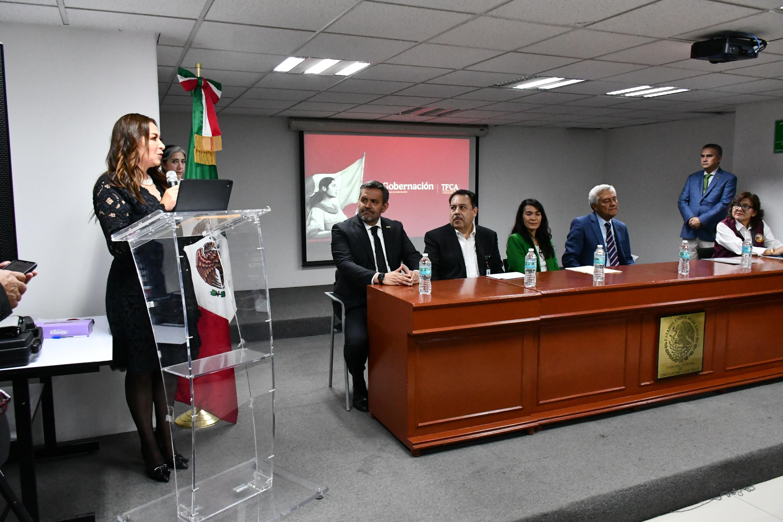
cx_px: 392
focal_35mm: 27
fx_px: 587
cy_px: 261
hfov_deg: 67.4
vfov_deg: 47.9
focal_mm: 18
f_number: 5.6
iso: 6400
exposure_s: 1/125
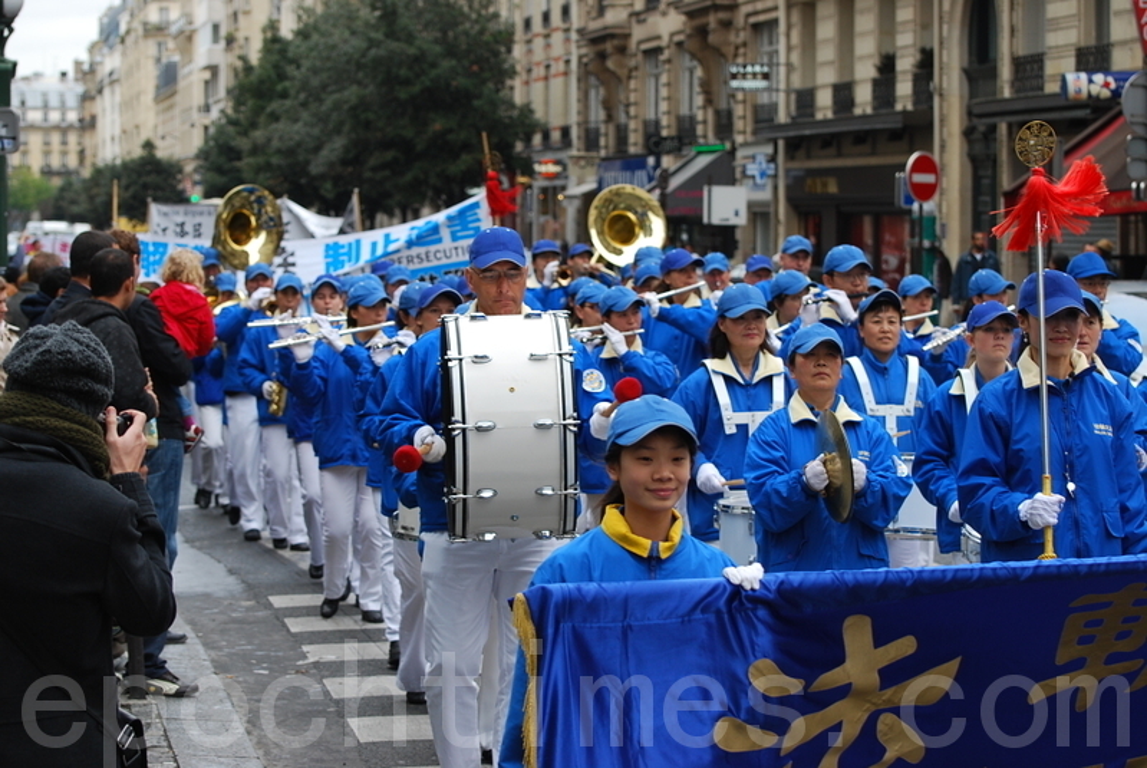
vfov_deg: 13.1
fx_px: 3350
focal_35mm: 105
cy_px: 384
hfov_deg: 19.4
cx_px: 574
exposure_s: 1/125
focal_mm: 70
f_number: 4.5
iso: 200
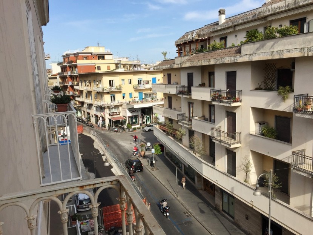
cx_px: 156
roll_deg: +1.2
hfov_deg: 61.6
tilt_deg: -9.5
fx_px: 262
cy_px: 118
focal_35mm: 29
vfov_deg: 48.3
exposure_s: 1/1980
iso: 32
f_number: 2.2
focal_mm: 4.15
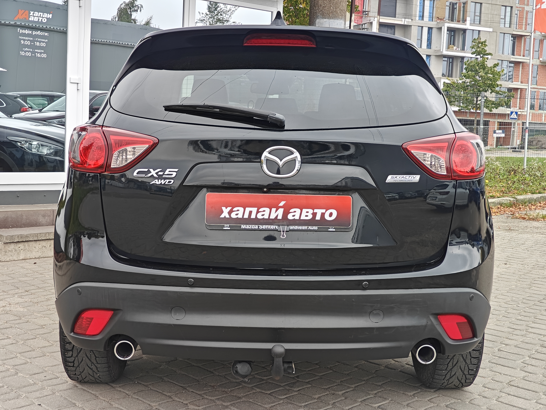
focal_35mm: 47
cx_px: 273
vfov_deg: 30.9
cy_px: 205
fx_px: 741
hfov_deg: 40.4
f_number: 2
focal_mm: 7.08
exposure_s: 1/255
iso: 50
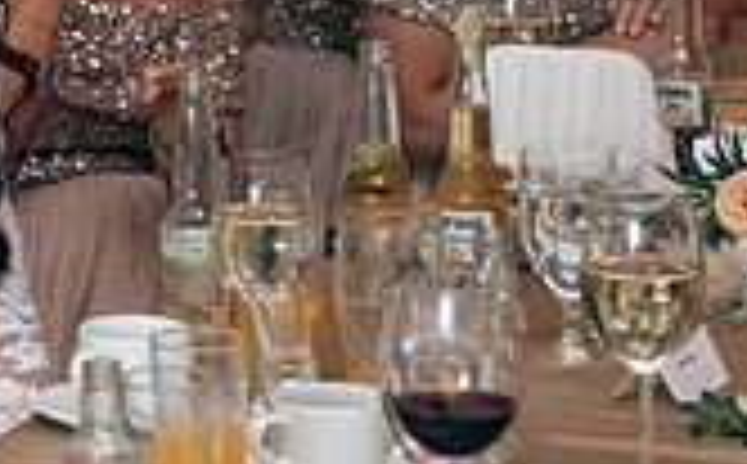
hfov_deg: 8.2
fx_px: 5079
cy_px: -101
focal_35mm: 250
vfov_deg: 5.2
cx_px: -436
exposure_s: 1/160
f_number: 3.5
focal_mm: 70
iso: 1000
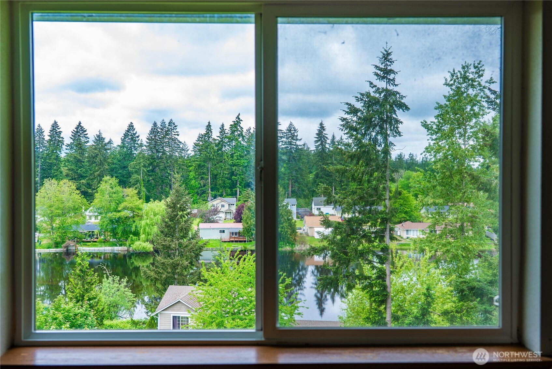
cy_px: 184
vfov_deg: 36.0
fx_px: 568
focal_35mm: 37
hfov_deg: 51.9
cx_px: 276
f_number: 7.1
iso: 80
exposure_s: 1/50
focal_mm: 37
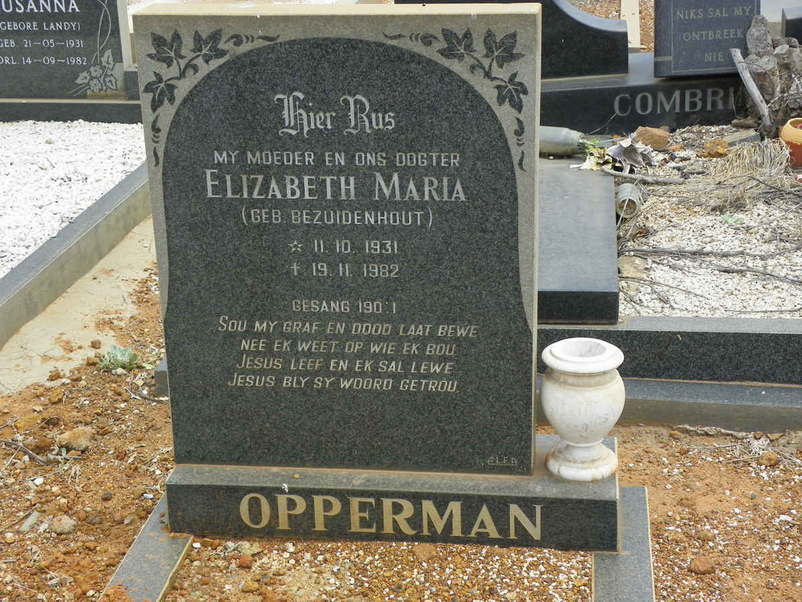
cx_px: 401
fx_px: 1390
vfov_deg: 24.4
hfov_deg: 32.2
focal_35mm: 60
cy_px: 301
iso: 64
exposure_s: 1/250
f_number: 4.5
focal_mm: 10.7
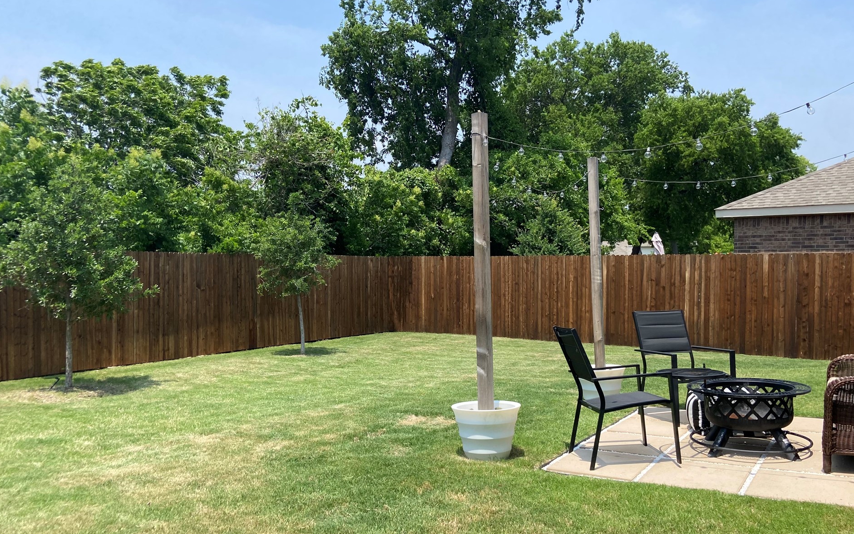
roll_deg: +0.8
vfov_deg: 41.8
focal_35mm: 30
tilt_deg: -1.7
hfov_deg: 62.8
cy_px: 292
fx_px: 698
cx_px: 454
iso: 32
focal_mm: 4.25
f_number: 1.8
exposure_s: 1/1898
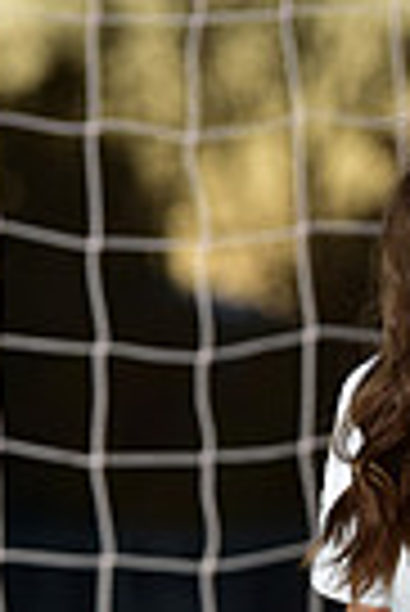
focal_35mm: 662
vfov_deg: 3.1
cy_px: 864
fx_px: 11280
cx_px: 484
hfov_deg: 2.1
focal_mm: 155
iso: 250
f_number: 4.5
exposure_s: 1/200
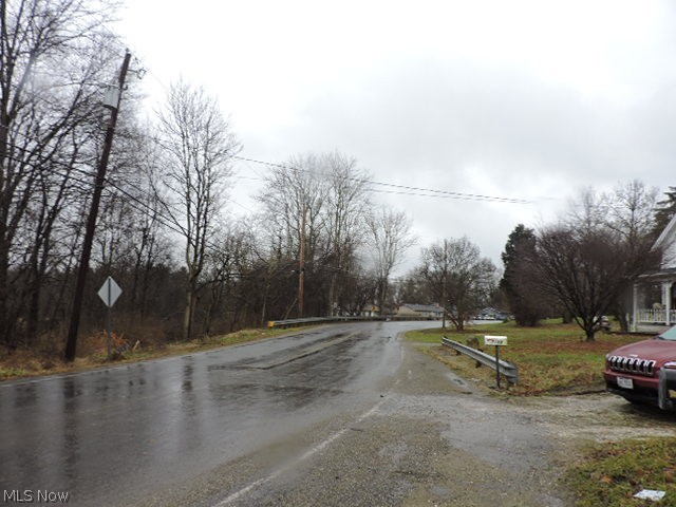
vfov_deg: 56.8
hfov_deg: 71.6
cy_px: 254
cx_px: 338
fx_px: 469
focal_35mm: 24
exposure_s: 1/50
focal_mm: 4.3
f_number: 3
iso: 100
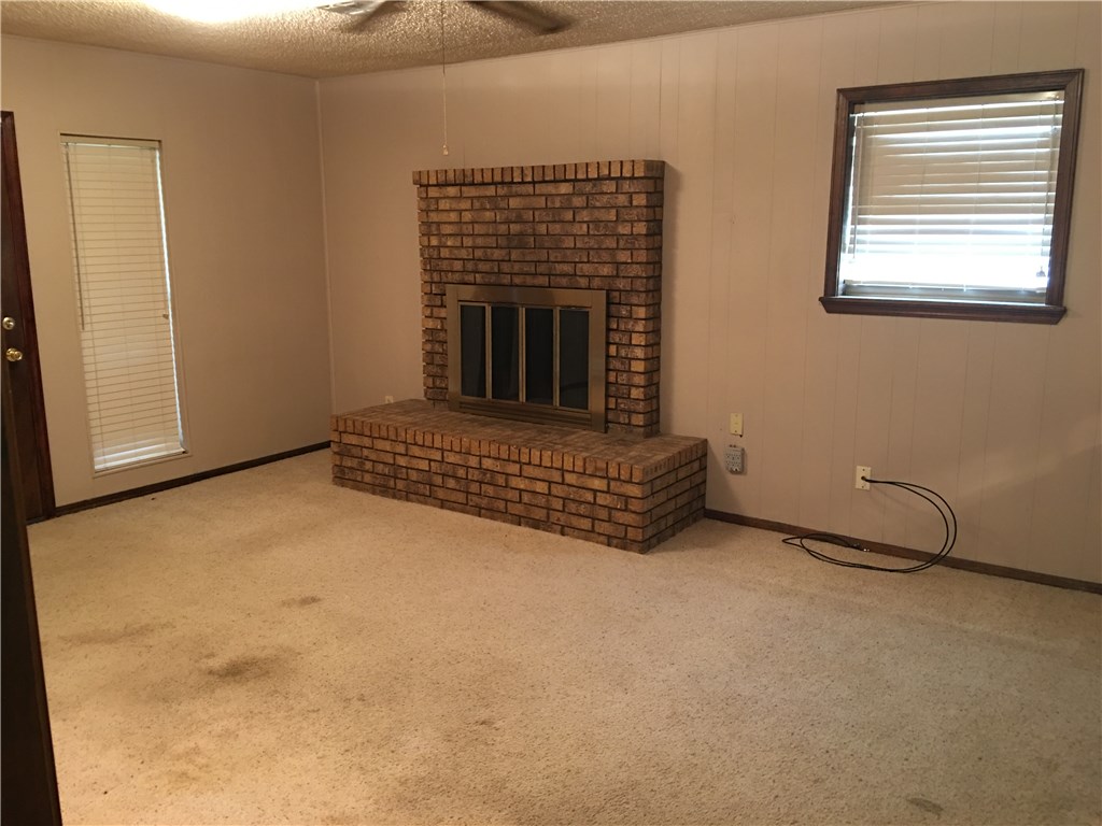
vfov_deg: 48.2
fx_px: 923
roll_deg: +0.4
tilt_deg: -11.5
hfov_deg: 61.7
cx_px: 551
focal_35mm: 29
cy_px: 413
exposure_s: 1/4
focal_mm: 4.15
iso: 50
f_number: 2.2
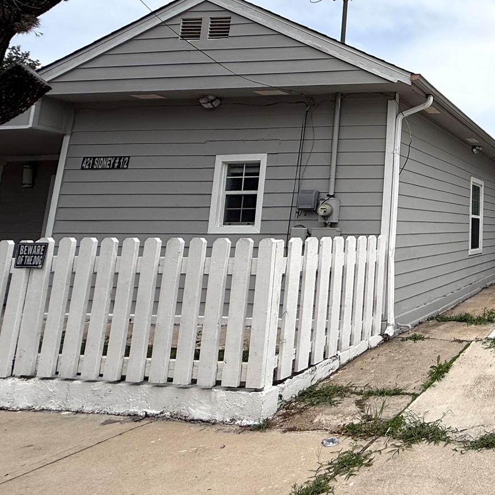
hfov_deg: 42.6
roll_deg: +0.3
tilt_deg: +8.2
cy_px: 160
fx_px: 469
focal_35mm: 29
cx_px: 553
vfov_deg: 54.4
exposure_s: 1/4149
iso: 50
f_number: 2.2
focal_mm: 2.22
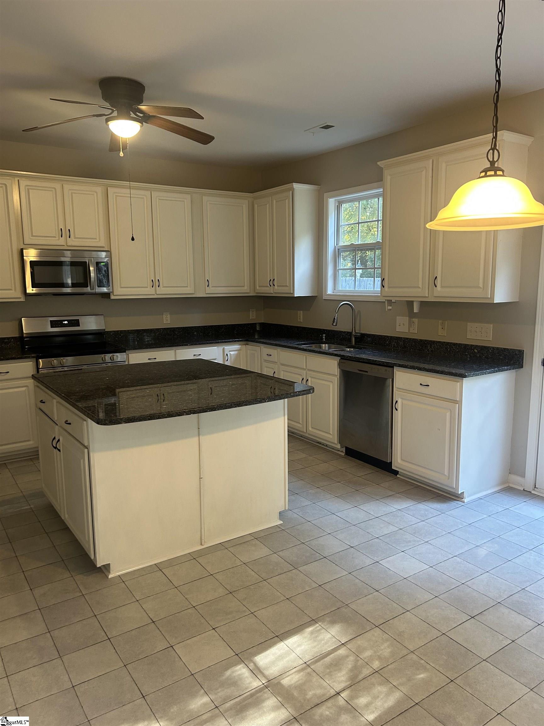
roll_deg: +0.5
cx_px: 272
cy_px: 363
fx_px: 545
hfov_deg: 53.1
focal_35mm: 26
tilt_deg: -9.5
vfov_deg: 67.3
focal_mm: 5.7
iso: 125
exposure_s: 1/60
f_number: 1.5
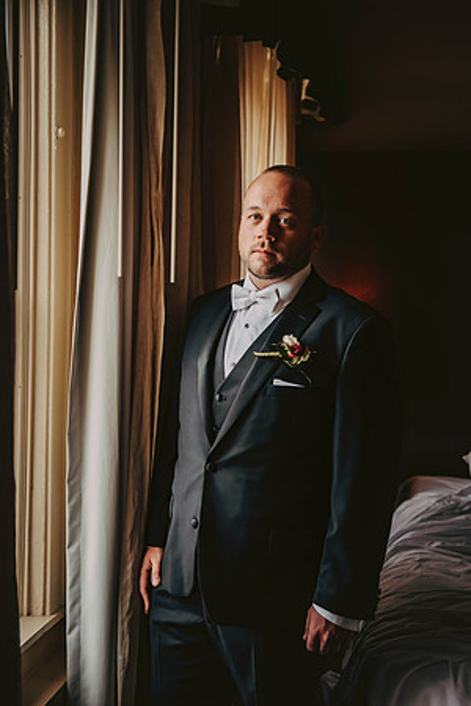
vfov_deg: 41.1
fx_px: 942
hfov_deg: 28.1
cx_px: 236
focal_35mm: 48
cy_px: 353
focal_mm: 48
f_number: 3.5
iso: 640
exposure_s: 1/250
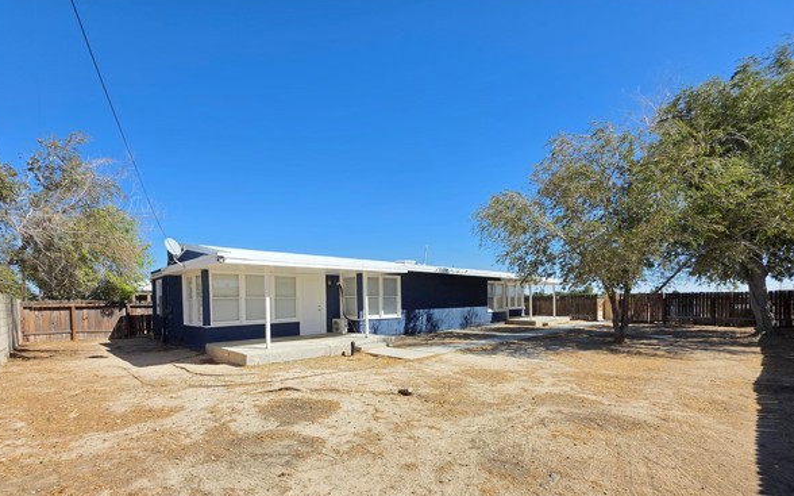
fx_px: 324
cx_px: 371
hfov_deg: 101.3
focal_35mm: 15
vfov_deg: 73.4
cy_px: 311
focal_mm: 2.2
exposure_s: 1/1457
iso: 32
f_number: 1.9
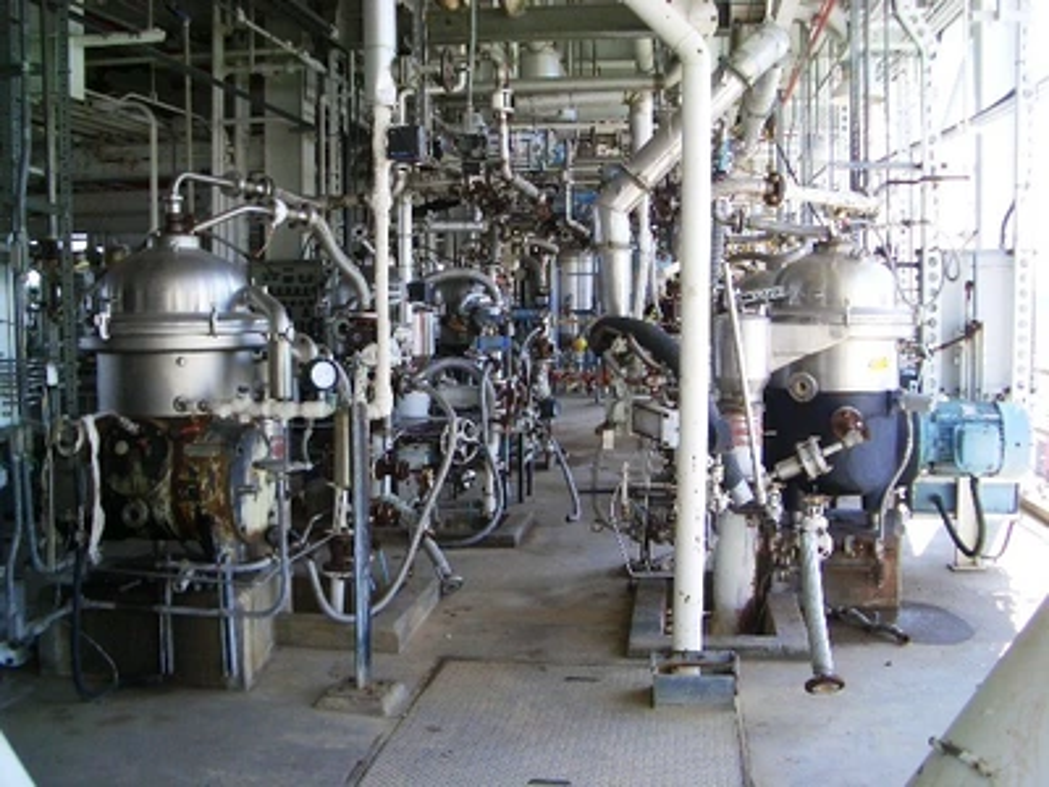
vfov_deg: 40.7
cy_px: 394
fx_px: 1061
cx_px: 524
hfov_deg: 52.6
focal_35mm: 35
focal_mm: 5.8
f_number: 2.6
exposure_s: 1/200
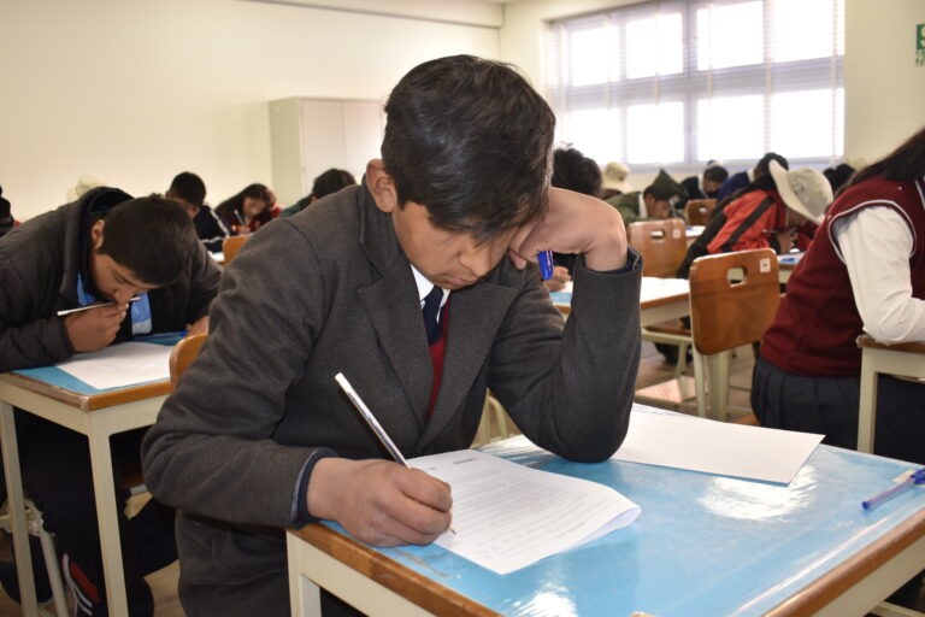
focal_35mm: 33
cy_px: 308
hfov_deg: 57.2
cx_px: 462
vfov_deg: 40.0
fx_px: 848
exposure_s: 1/60
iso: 320
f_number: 3.8
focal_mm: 22
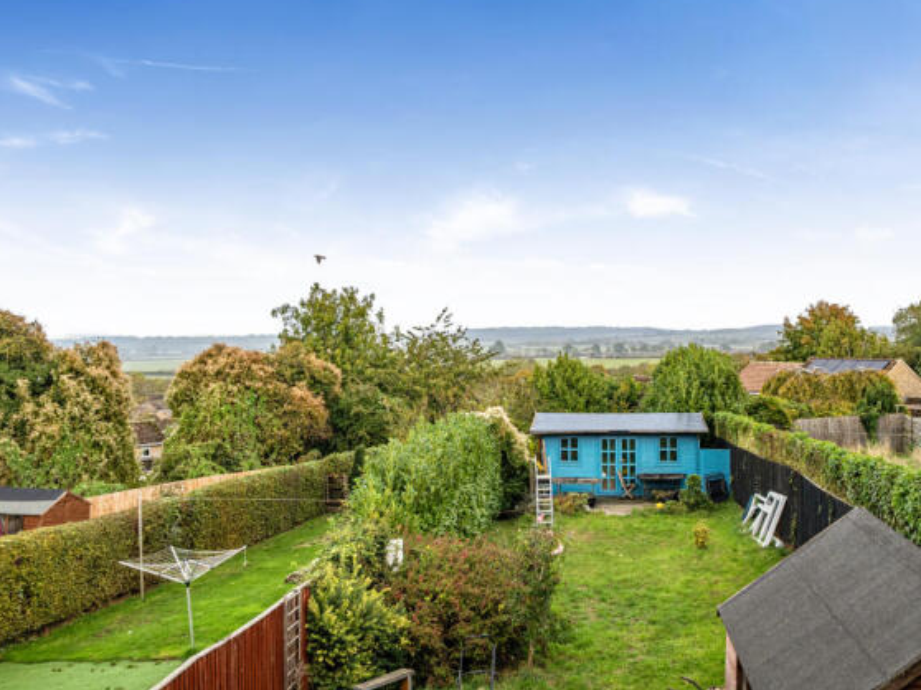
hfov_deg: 52.4
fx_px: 931
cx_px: 537
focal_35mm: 35
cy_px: 351
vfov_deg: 40.7
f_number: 8
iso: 400
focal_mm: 21
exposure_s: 1/200
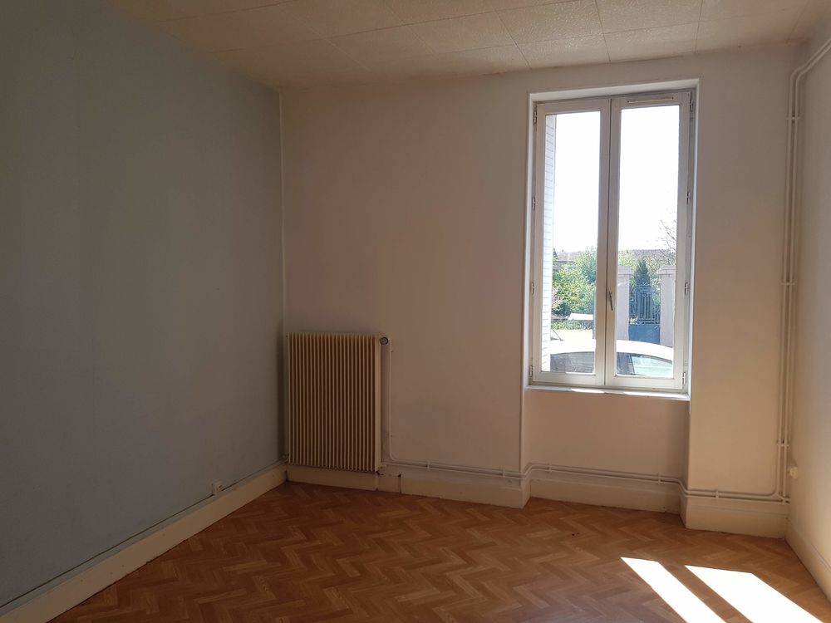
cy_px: 312
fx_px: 624
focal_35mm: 26
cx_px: 416
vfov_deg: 53.1
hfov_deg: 67.3
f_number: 1.7
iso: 40
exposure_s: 1/354
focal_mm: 4.3
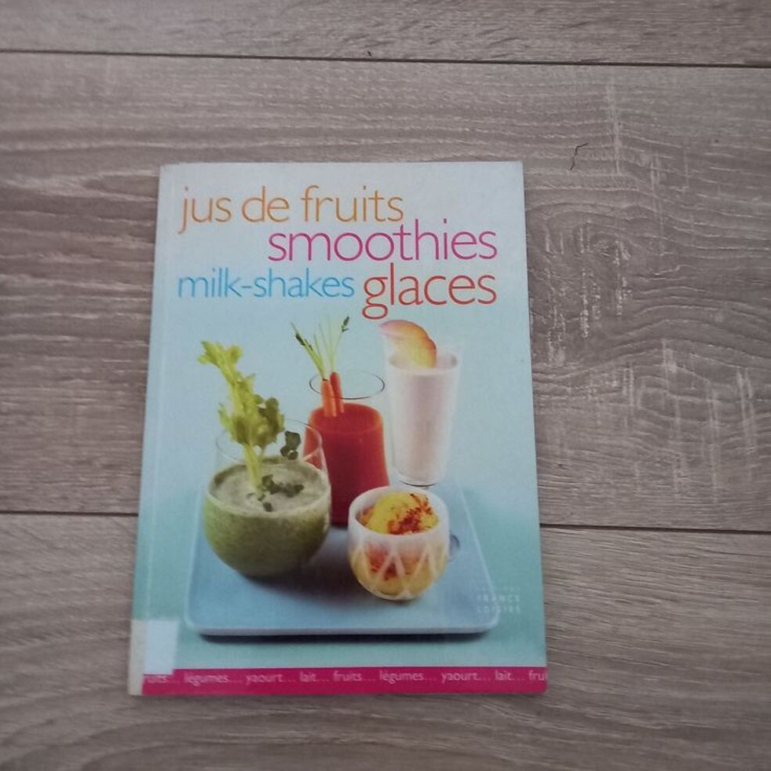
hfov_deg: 54.0
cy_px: 355
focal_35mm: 30
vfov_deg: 54.0
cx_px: 379
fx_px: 756
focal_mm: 4.6
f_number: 2
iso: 2000
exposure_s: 1/15
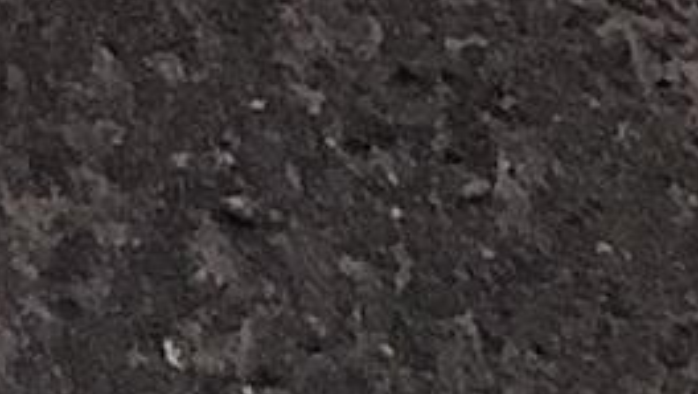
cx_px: -584
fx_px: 1908
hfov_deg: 16.9
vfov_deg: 6.8
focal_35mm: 103
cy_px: -1441
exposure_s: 1/851
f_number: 2.4
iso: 16
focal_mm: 1.54
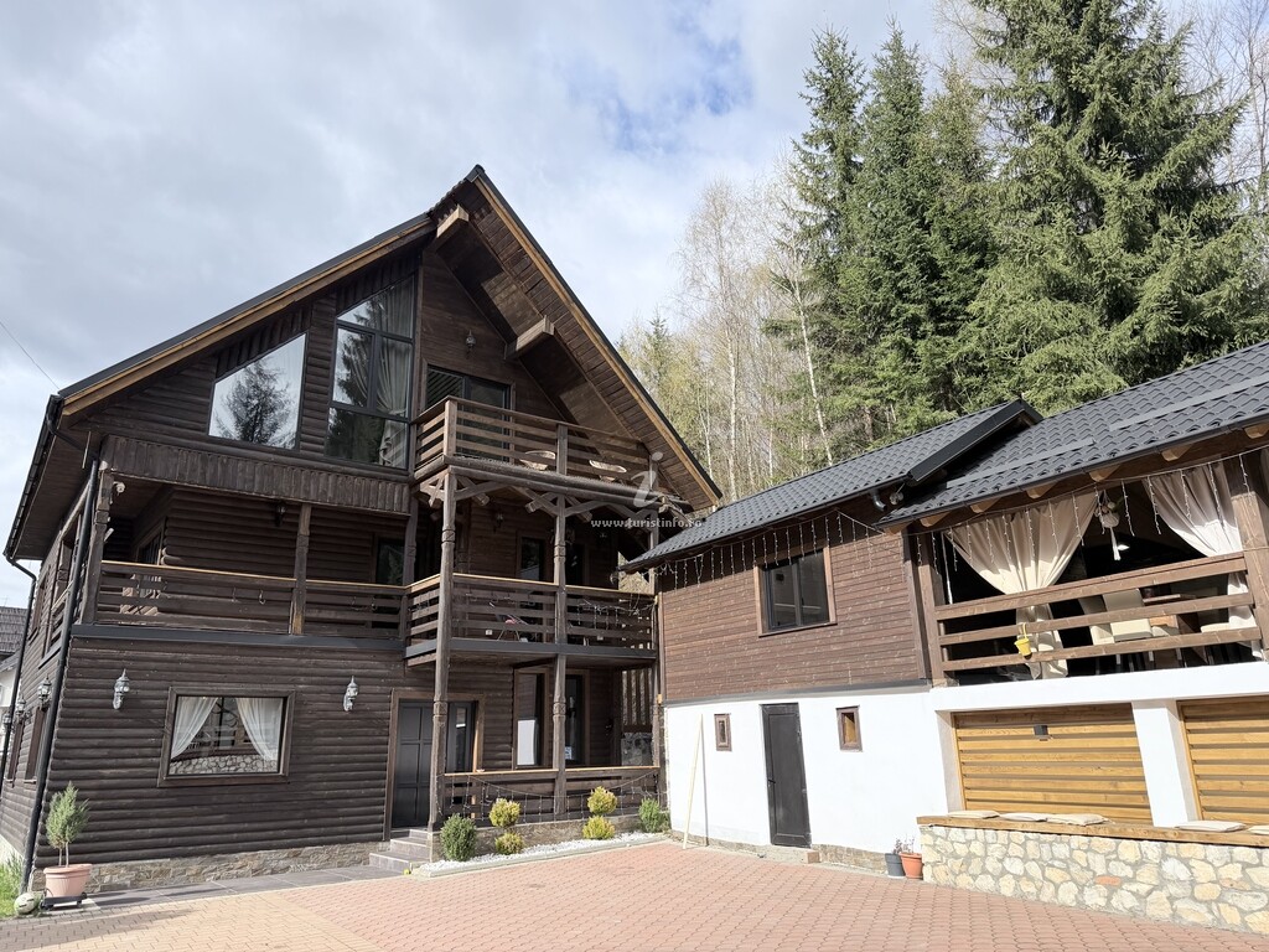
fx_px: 880
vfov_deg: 56.8
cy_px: 476
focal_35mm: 24
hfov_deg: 71.6
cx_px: 634
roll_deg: +0.2
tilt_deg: +16.2
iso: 100
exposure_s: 1/3759
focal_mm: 6.76
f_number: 1.78
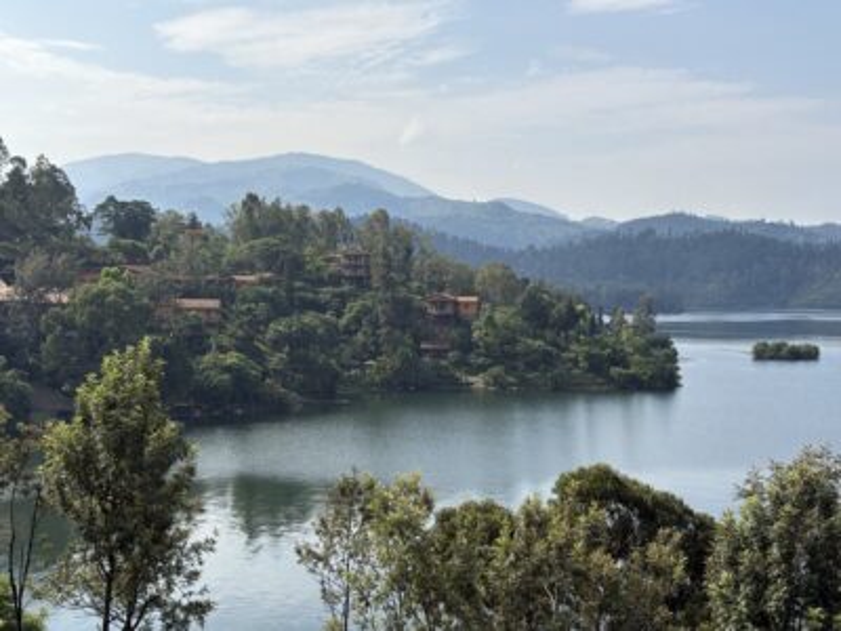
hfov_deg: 36.8
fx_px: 1263
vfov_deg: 28.0
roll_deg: +0.8
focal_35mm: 52
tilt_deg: -1.4
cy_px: 316
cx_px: 420
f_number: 1.6
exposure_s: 1/3831
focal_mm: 5.96
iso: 32
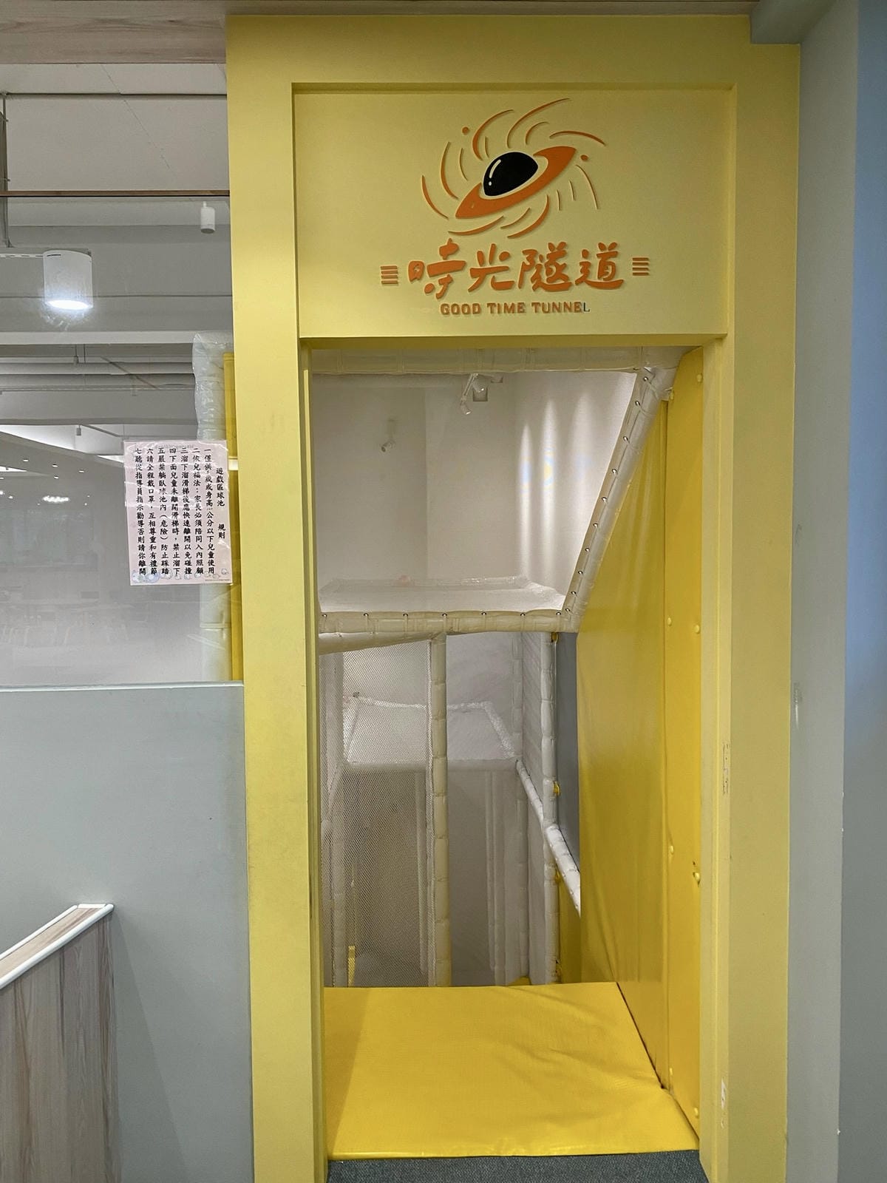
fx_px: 888
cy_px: 592
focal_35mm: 26
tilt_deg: -3.3
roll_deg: +1.1
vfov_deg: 67.3
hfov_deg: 53.1
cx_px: 444
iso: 100
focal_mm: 4.25
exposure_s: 1/60
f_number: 1.8
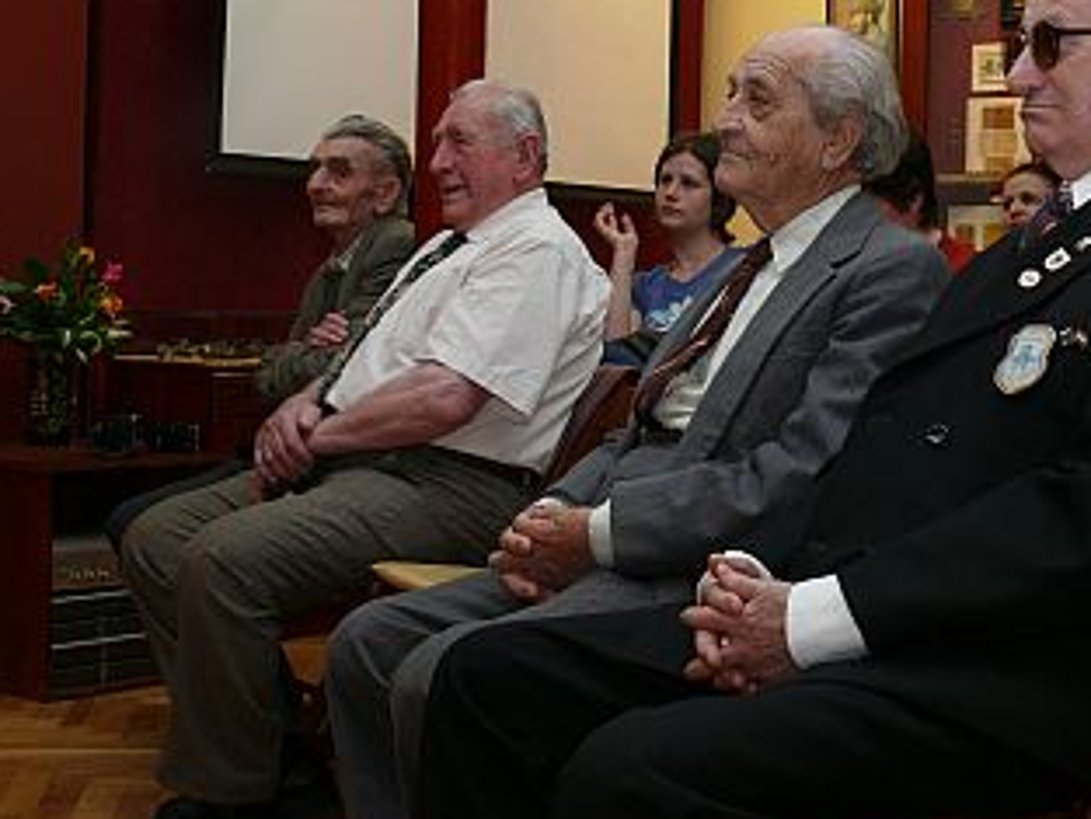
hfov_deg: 32.5
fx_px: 1860
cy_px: 342
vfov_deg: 24.8
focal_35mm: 59
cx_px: 711
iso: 100
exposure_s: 1/30
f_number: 4
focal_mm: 8.2
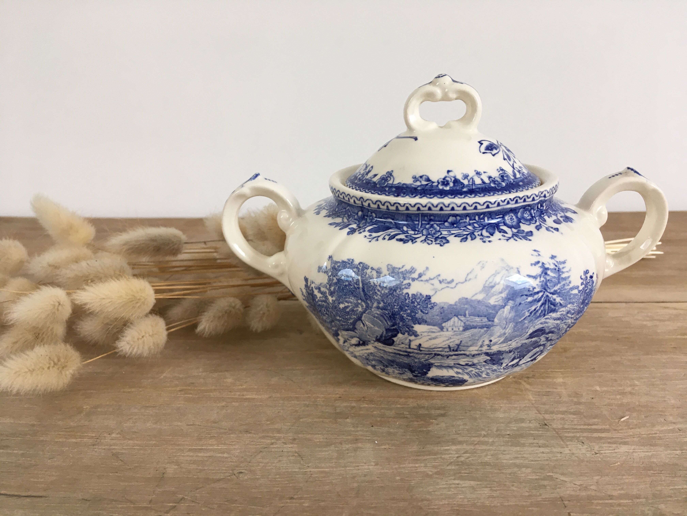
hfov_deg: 61.7
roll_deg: +0.7
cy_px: 258
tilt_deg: -16.4
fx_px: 576
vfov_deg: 48.2
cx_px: 344
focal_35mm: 29
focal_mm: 4.15
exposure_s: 1/33
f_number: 2.2
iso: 32
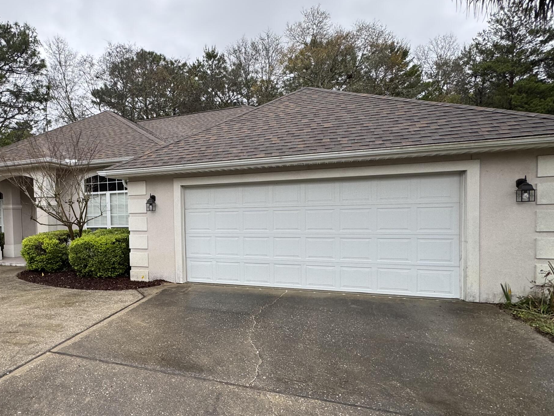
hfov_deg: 69.9
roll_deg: +1.8
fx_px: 368
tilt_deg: -1.1
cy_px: 223
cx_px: 151
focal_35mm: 23
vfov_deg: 58.8
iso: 40
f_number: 2.2
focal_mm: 2.22
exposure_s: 1/208
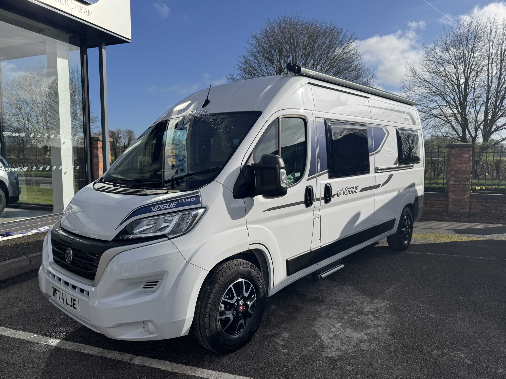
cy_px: 190
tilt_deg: -5.8
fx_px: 351
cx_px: 253
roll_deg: +0.3
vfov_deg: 56.8
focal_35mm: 24
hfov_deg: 71.6
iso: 80
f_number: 1.78
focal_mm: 6.76
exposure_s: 1/7092
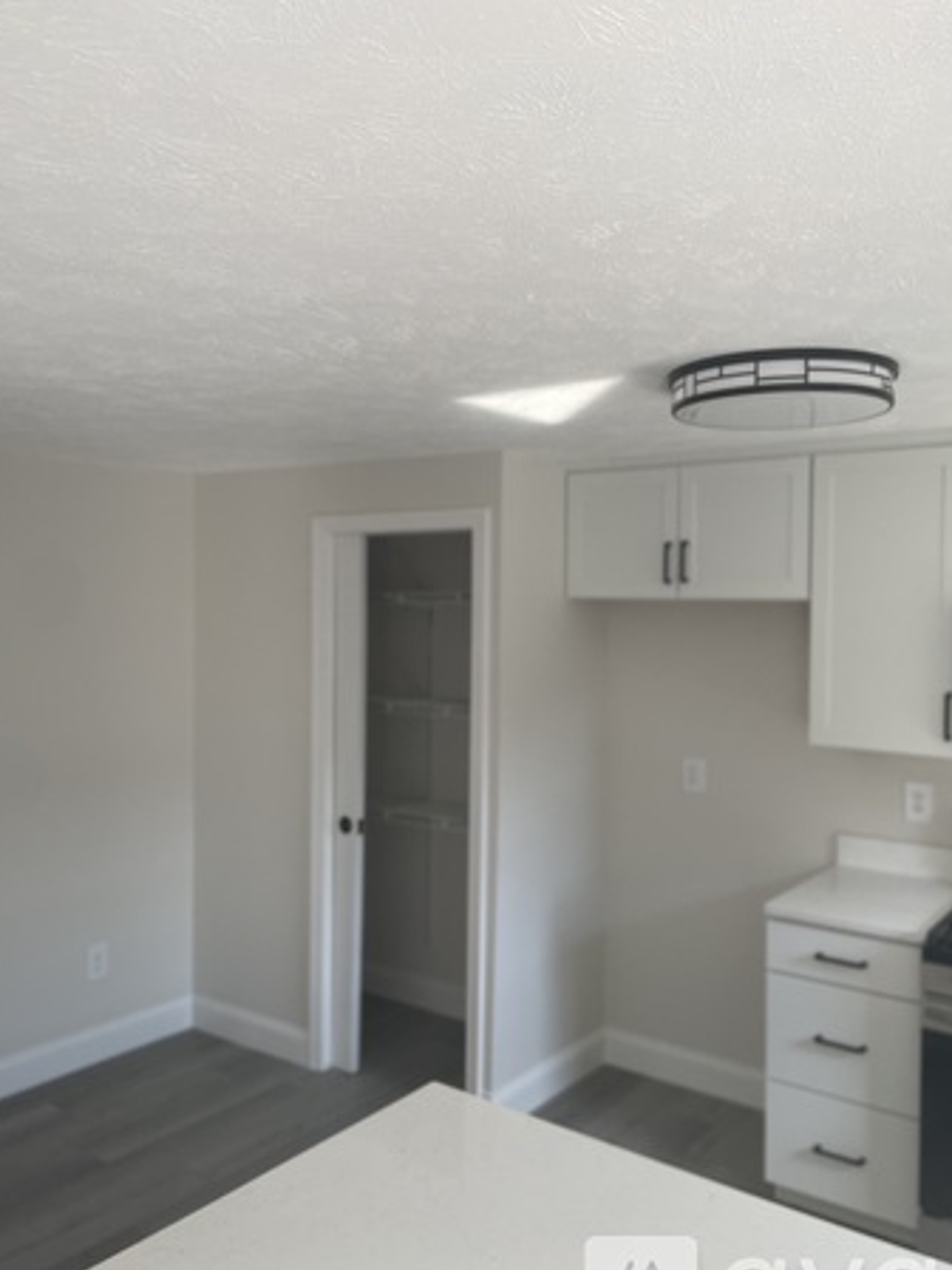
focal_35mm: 29
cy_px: 641
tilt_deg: -1.7
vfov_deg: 61.7
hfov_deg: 48.2
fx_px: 1063
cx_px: 511
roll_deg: -1.4
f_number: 1.6
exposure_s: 1/121
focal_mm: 4.2
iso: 64
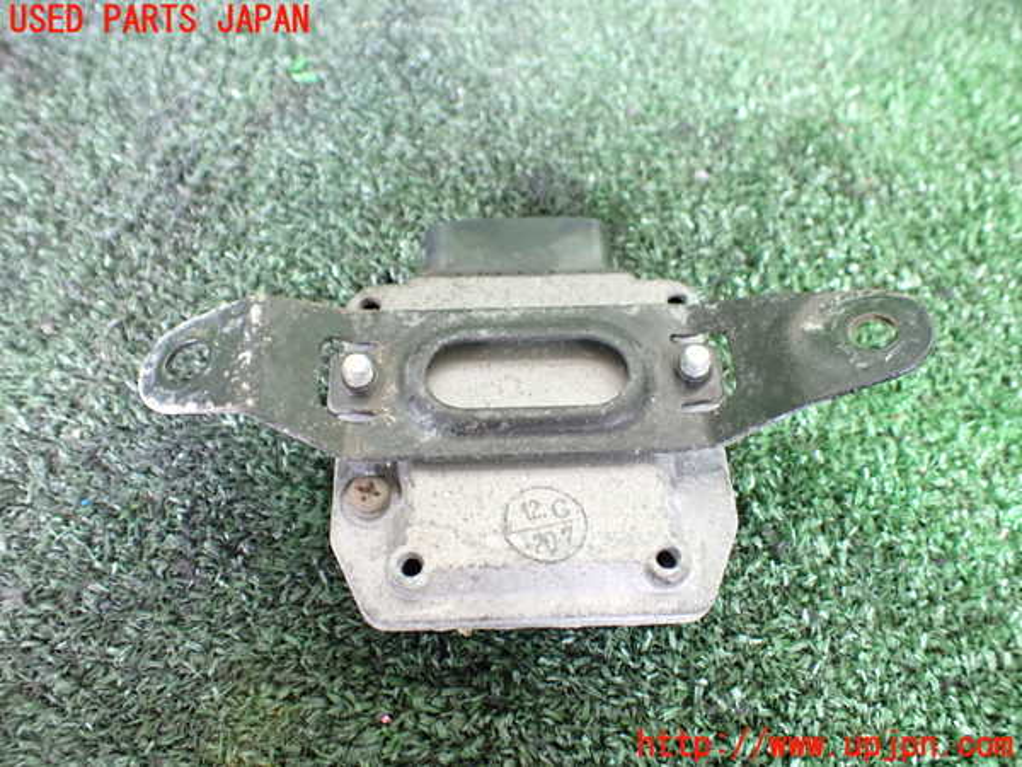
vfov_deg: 46.8
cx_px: 511
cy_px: 384
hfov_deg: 60.0
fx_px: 886
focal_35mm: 30
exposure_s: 1/50
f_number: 2.3
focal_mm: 5.4
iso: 800
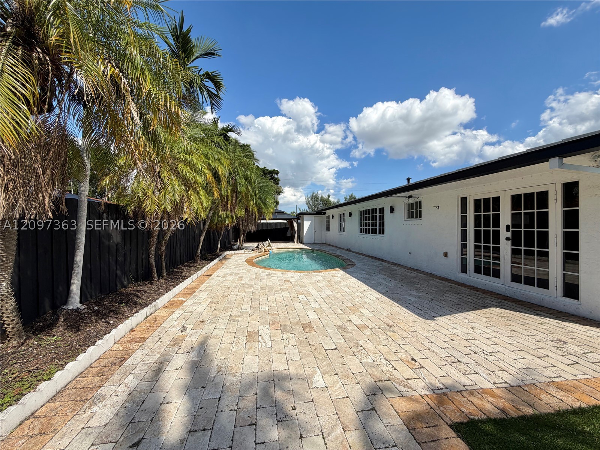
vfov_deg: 85.7
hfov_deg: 102.1
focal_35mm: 14
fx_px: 243
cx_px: 300
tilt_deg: -0.6
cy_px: 225
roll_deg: +0.2
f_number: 2.2
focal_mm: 2.22
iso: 20
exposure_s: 1/1068
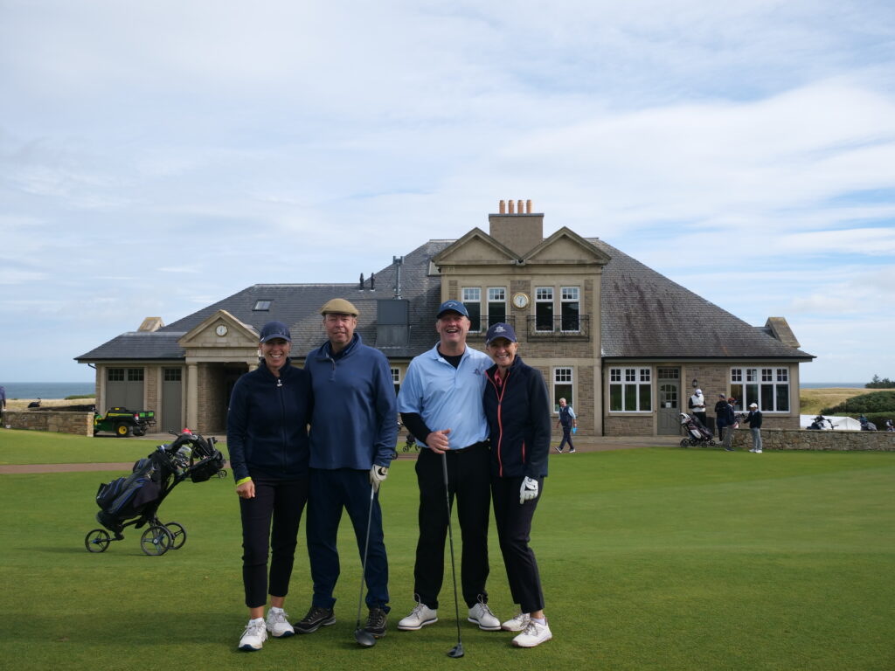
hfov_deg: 60.0
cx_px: 448
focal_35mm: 30
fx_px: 776
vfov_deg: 46.8
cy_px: 336
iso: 200
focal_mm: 15
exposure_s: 1/400
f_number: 8
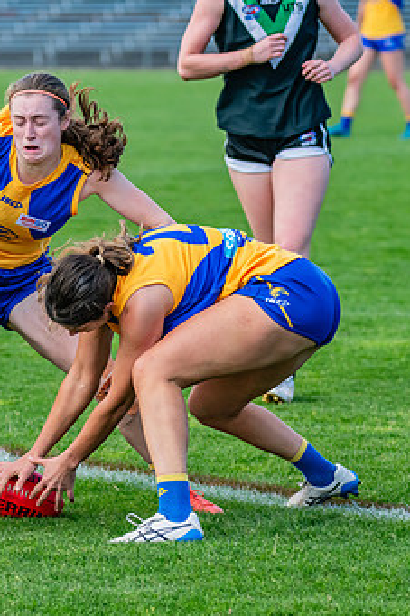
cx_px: 70
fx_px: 5130
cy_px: 288
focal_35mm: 300
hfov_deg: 4.6
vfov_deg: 6.9
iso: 800
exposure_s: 1/1600
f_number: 5
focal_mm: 170
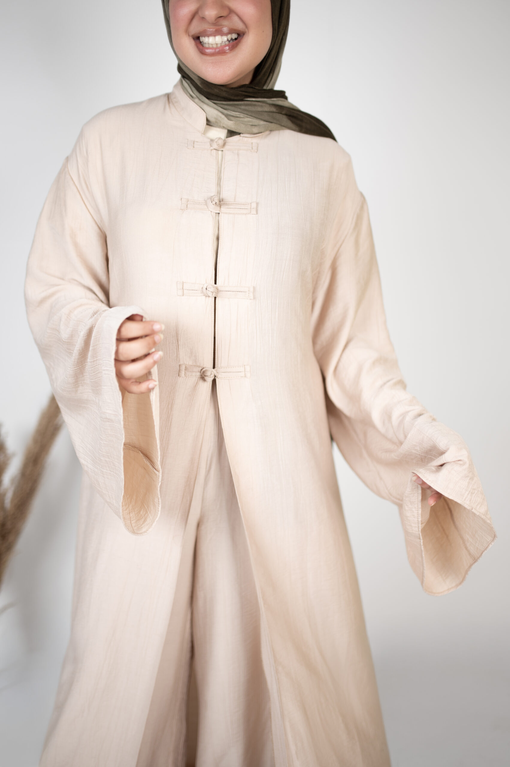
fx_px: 745
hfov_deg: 37.8
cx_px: 255
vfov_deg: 54.5
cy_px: 384
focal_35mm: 35
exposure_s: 1/100
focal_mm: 35
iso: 100
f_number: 1.4
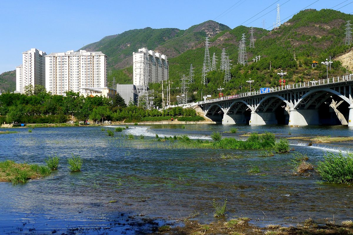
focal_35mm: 55
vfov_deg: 24.6
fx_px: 539
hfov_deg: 36.2
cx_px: 176
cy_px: 118
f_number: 4
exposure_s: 1/800
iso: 100
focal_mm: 11.7
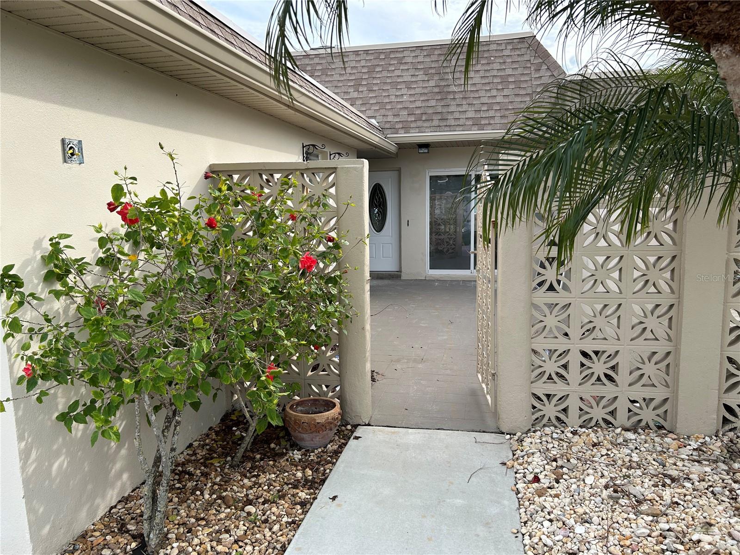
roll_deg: +1.4
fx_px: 556
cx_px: 370
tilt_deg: -7.7
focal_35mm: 26
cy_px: 278
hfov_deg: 67.3
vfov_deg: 53.1
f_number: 1.5
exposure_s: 1/1238
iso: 50
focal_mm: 5.7
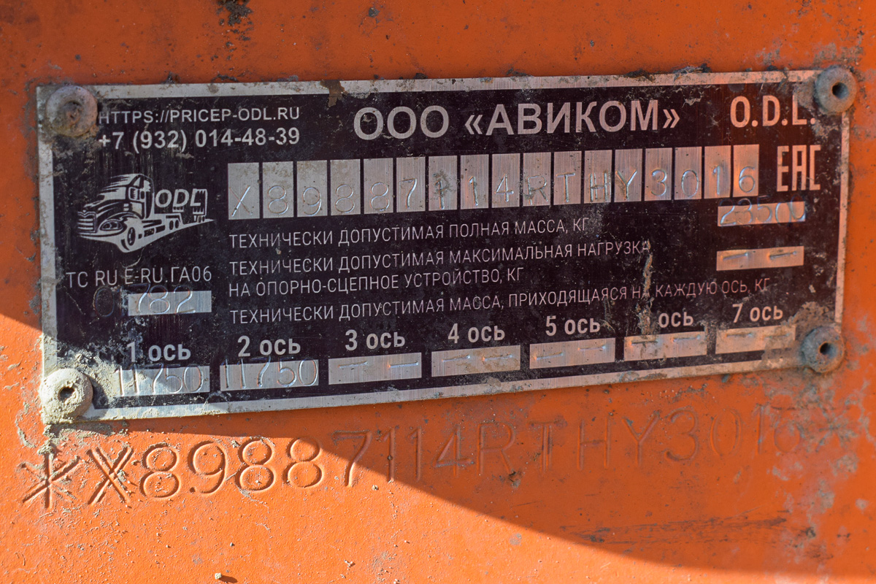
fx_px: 1460
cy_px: 292
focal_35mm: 60
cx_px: 438
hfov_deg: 33.4
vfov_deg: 22.6
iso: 360
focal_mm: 40
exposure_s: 1/250
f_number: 8
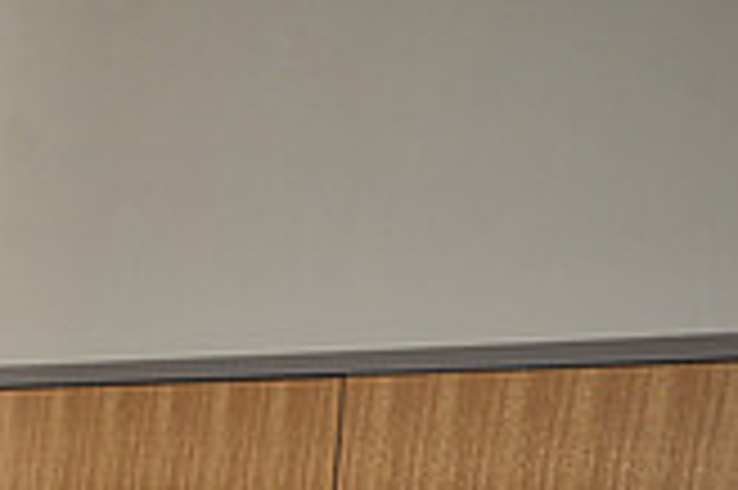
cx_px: -464
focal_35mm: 92
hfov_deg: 18.7
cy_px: 798
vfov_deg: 13.7
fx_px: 1884
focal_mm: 26
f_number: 5
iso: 200
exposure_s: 1/60
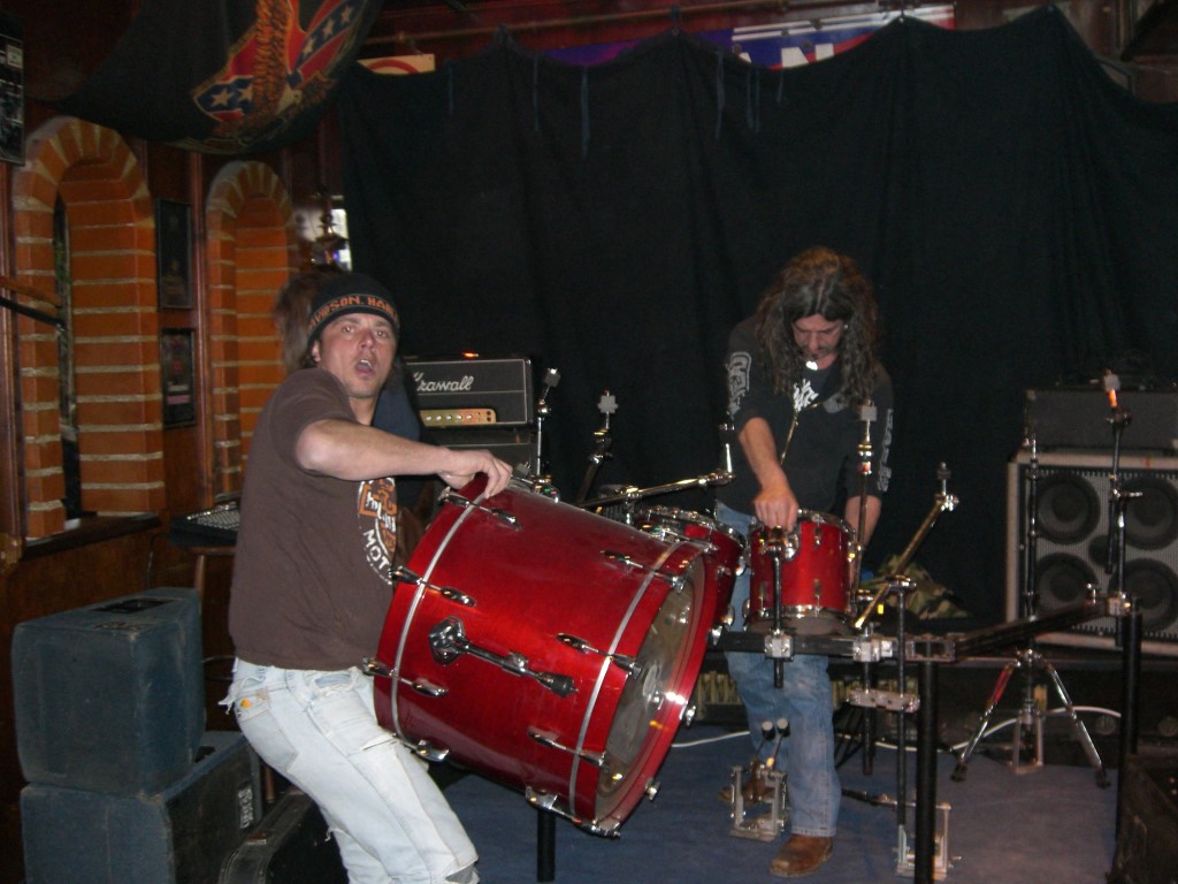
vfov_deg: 37.7
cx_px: 589
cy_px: 442
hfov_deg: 49.0
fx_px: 1293
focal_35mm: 38
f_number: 2.8
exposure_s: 1/60
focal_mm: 7.9
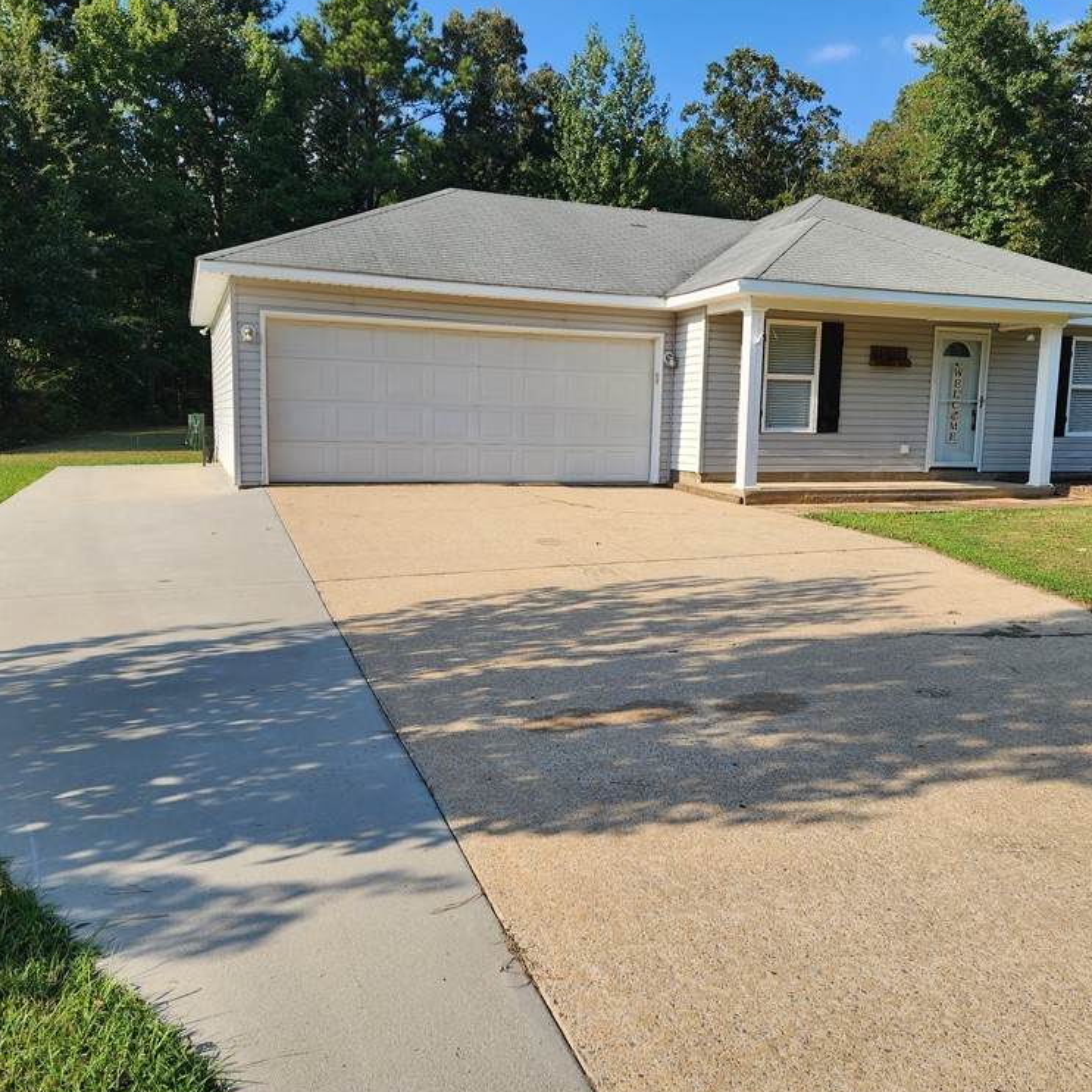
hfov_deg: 57.3
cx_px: 576
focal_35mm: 28
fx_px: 999
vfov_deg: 57.3
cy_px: 542
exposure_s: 1/728
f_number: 1.8
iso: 12
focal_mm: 6.4
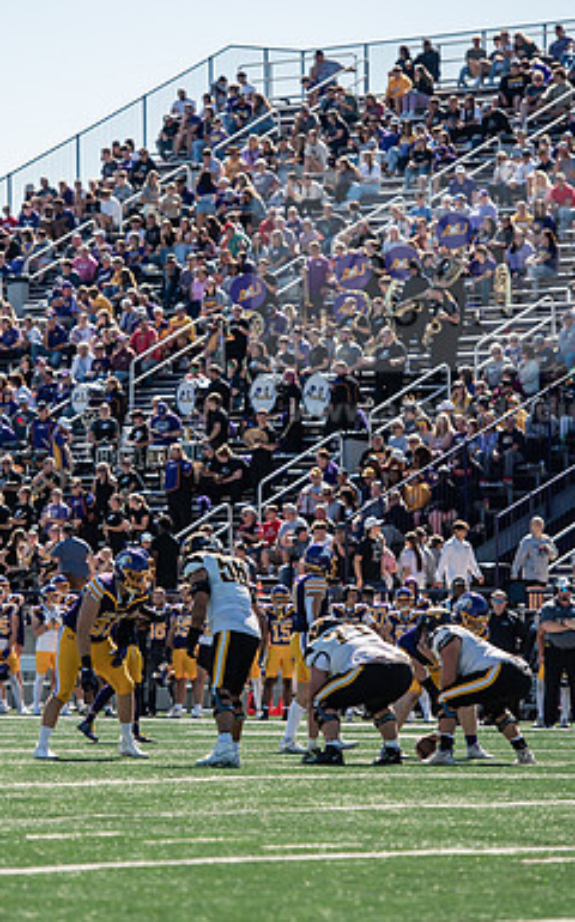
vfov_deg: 8.5
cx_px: 180
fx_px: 6180
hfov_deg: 5.3
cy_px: 461
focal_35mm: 246
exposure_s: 1/800
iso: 125
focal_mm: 160
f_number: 4
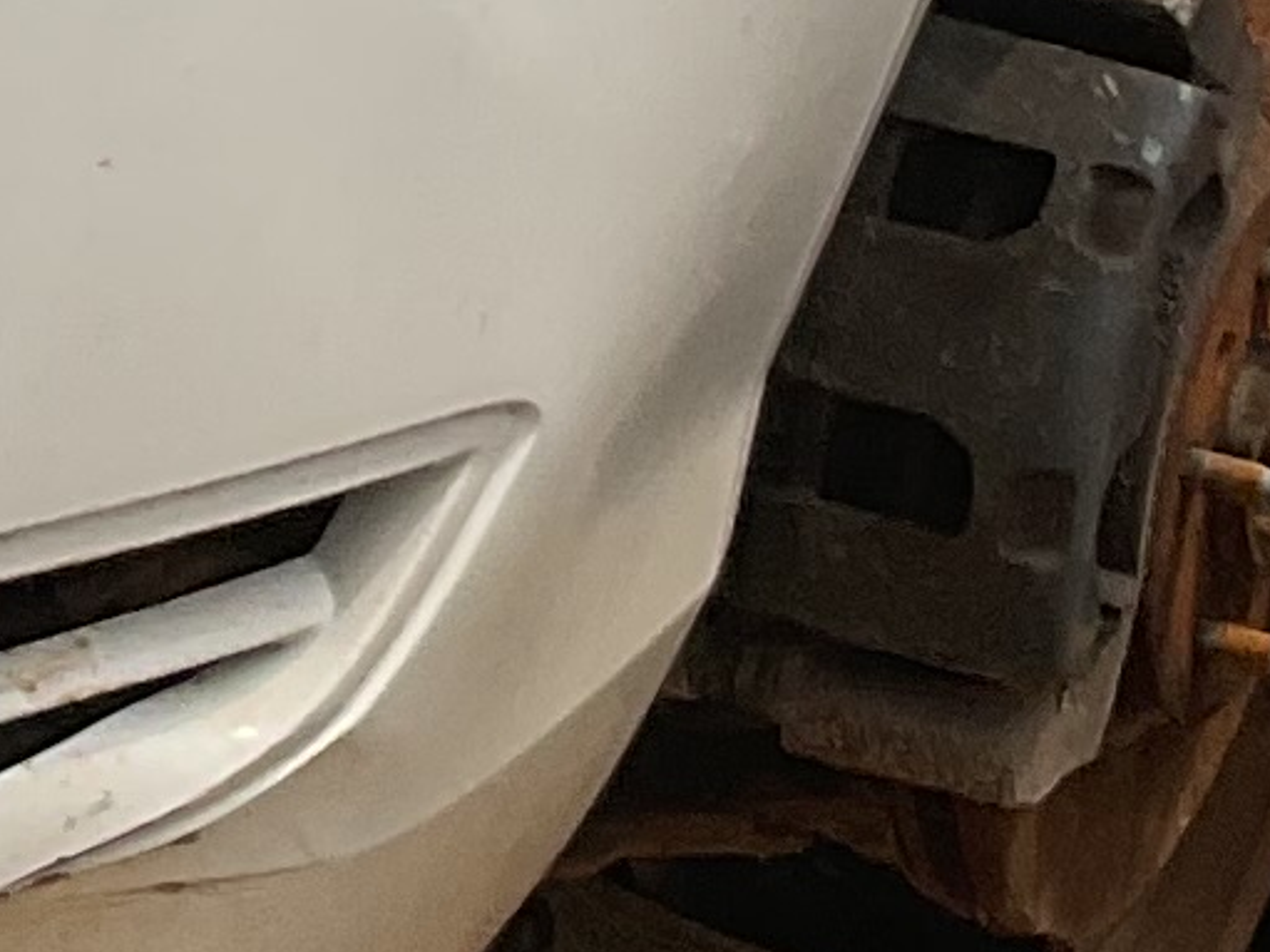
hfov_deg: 8.5
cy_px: -679
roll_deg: -0.4
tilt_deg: -13.3
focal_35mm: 229
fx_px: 8400
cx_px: -537
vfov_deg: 6.4
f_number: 1.8
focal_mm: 3
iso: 16
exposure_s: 1/3125
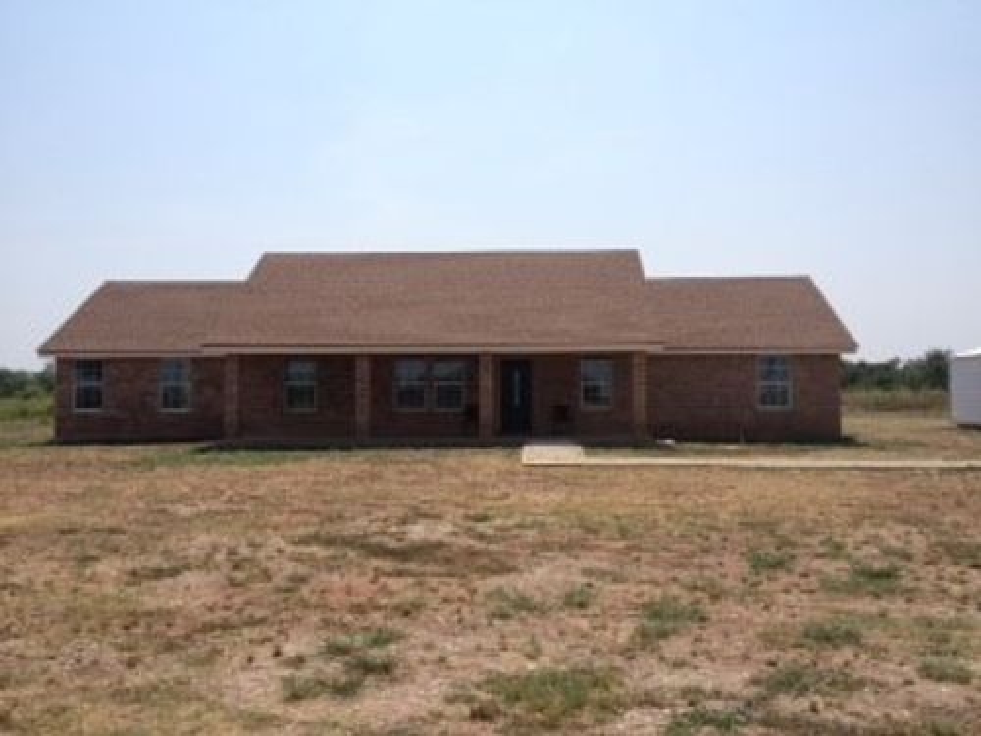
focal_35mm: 35
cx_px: 490
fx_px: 992
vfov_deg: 40.7
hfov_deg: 52.6
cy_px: 368
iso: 50
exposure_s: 1/2513
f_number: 2.4
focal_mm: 4.28
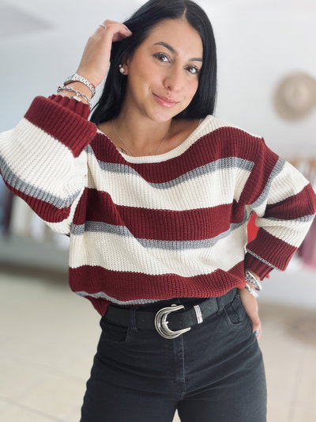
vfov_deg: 60.0
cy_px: 211
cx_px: 158
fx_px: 365
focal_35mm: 30
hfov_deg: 46.8
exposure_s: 1/100
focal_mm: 2.71
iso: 80
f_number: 1.9
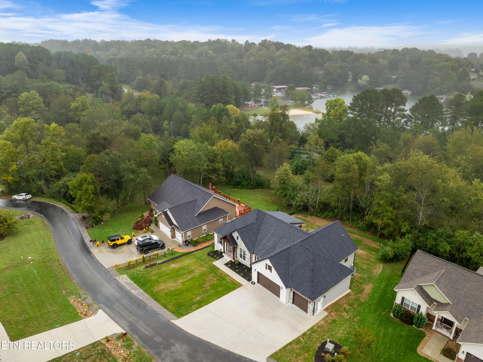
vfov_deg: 56.8
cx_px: 242
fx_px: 335
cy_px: 181
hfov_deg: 71.6
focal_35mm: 24
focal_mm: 12.29
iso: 120
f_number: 2.8
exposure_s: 1/15
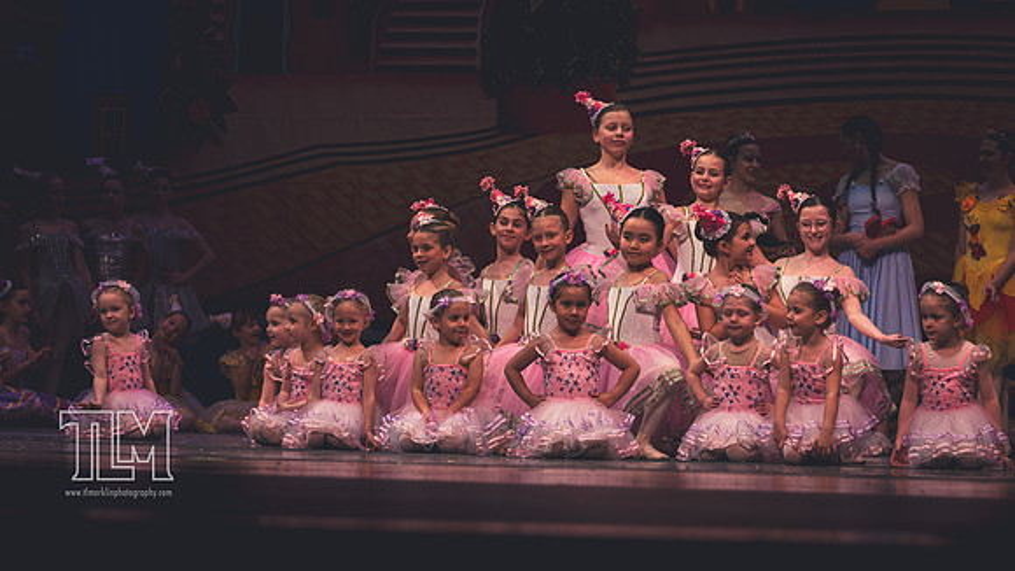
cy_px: 338
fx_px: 3702
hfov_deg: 15.6
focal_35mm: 138
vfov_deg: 8.8
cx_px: 514
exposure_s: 1/250
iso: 280
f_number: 2.8
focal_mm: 86
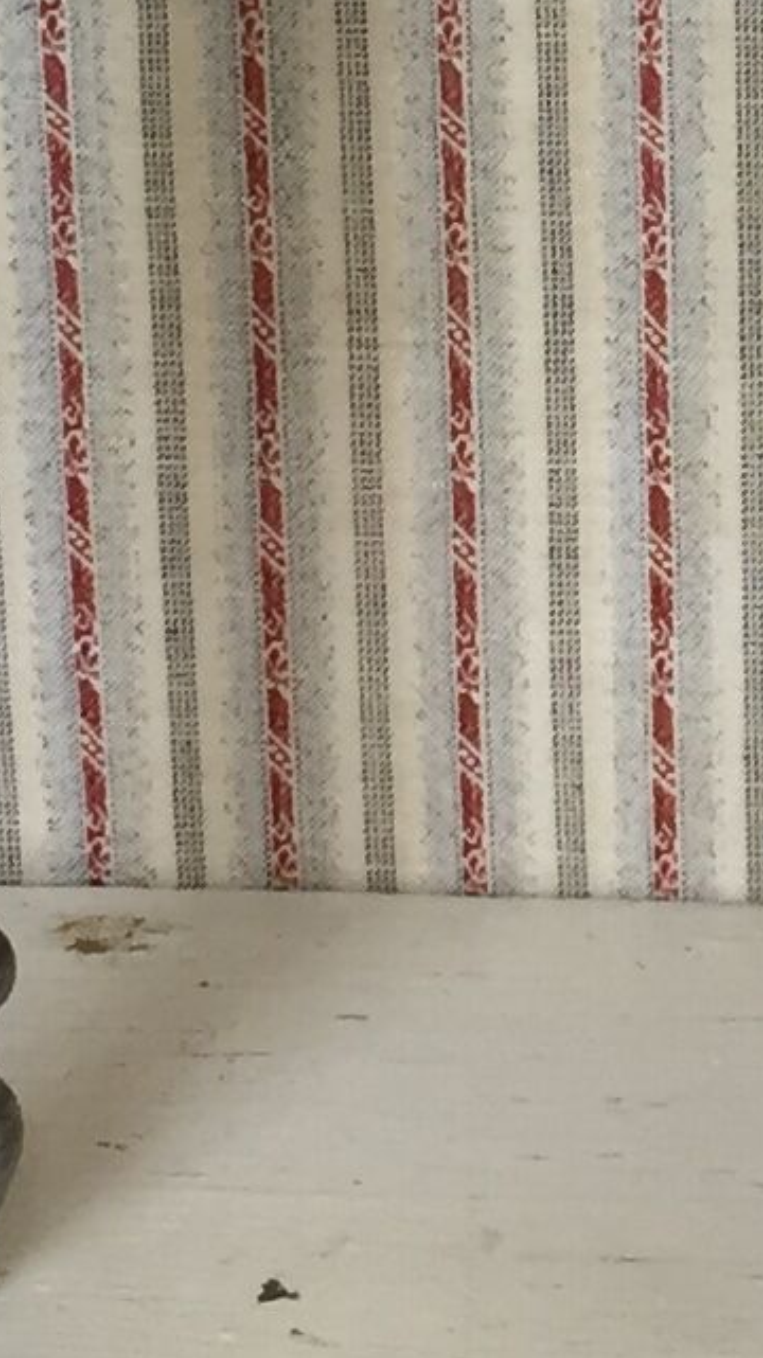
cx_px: 837
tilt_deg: -18.0
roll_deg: +0.9
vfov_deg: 13.2
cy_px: 13
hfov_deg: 7.5
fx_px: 5798
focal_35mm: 161
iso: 32
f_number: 2.2
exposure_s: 1/33
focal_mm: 4.15
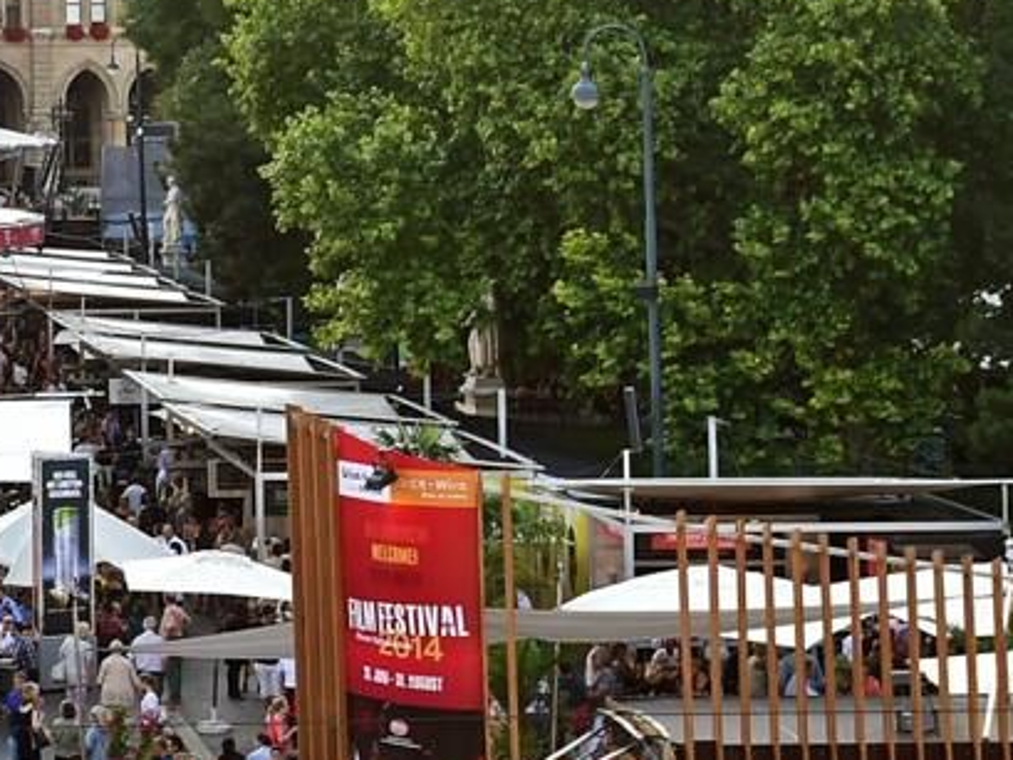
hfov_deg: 15.9
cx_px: -421
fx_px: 3366
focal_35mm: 115
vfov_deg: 12.6
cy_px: -124
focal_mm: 31
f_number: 7.1
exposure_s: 1/200
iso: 400
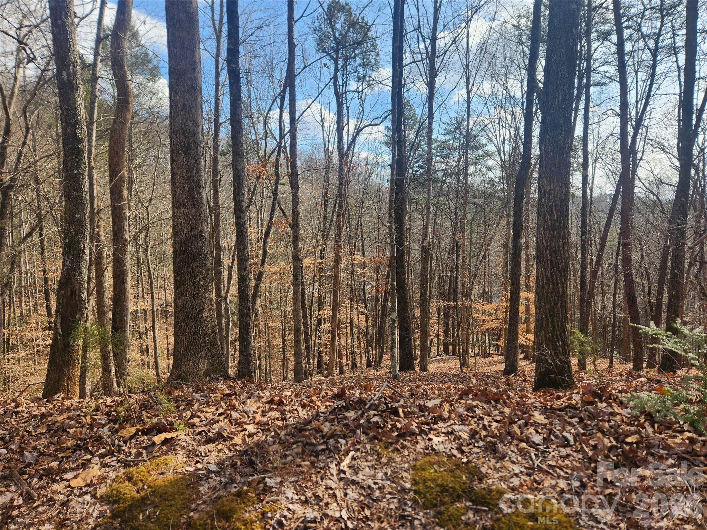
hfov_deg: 73.9
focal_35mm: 23
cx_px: 354
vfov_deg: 58.9
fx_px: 470
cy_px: 265
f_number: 1.8
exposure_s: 1/809
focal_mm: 5.4
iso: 20
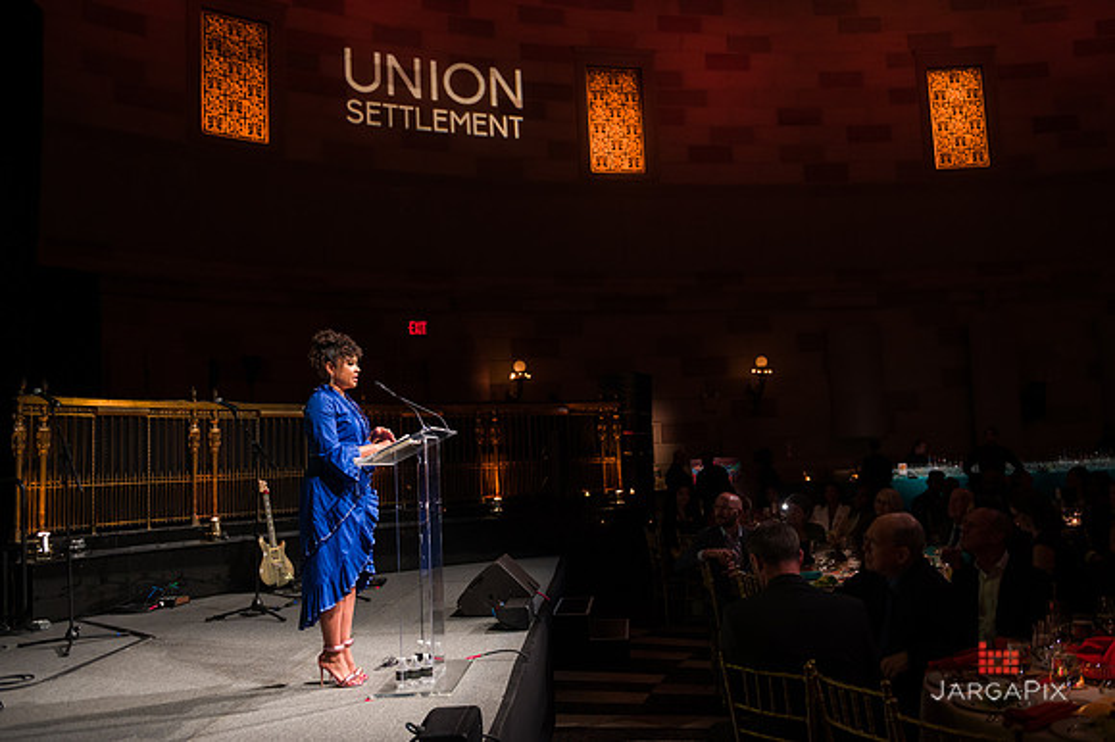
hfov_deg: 63.7
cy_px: 371
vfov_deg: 44.9
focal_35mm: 29
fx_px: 898
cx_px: 558
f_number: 4
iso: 3200
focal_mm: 29
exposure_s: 1/250
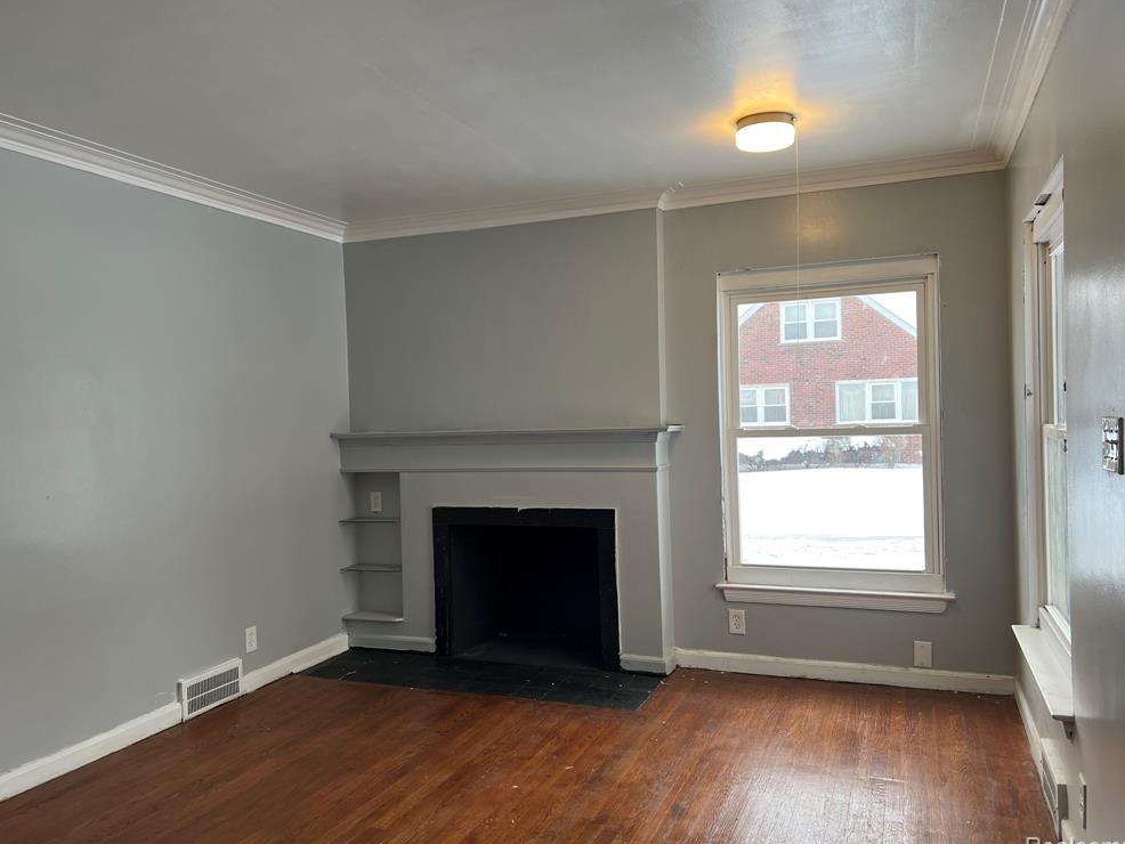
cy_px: 427
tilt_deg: -2.1
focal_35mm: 27
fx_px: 878
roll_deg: +1.9
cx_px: 557
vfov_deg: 51.4
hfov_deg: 65.3
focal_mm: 5.7
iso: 50
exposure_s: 1/120
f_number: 1.5
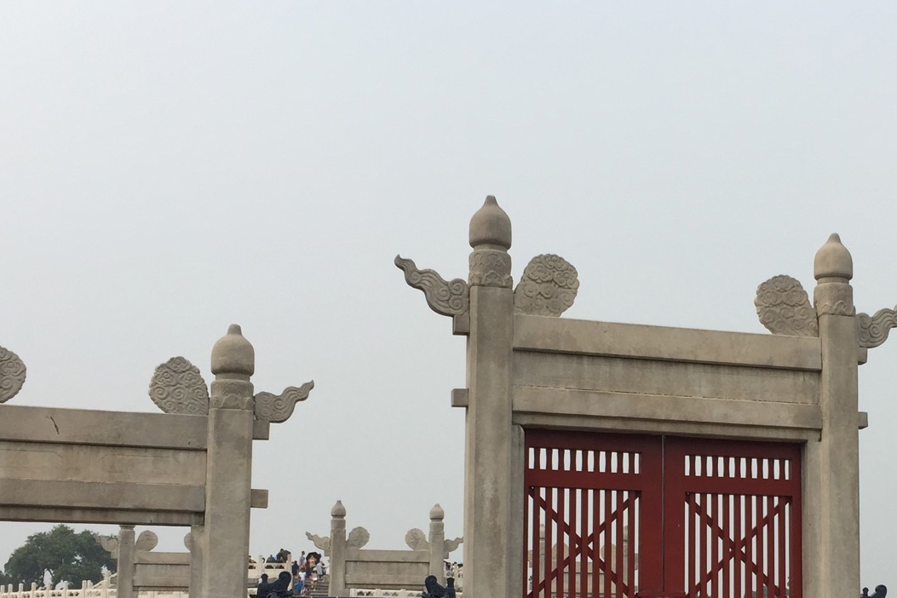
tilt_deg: +5.8
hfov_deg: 35.6
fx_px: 1370
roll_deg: -1.3
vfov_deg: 23.9
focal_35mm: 55
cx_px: 646
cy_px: 548
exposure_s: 1/2326
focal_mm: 4.15
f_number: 2.2
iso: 32
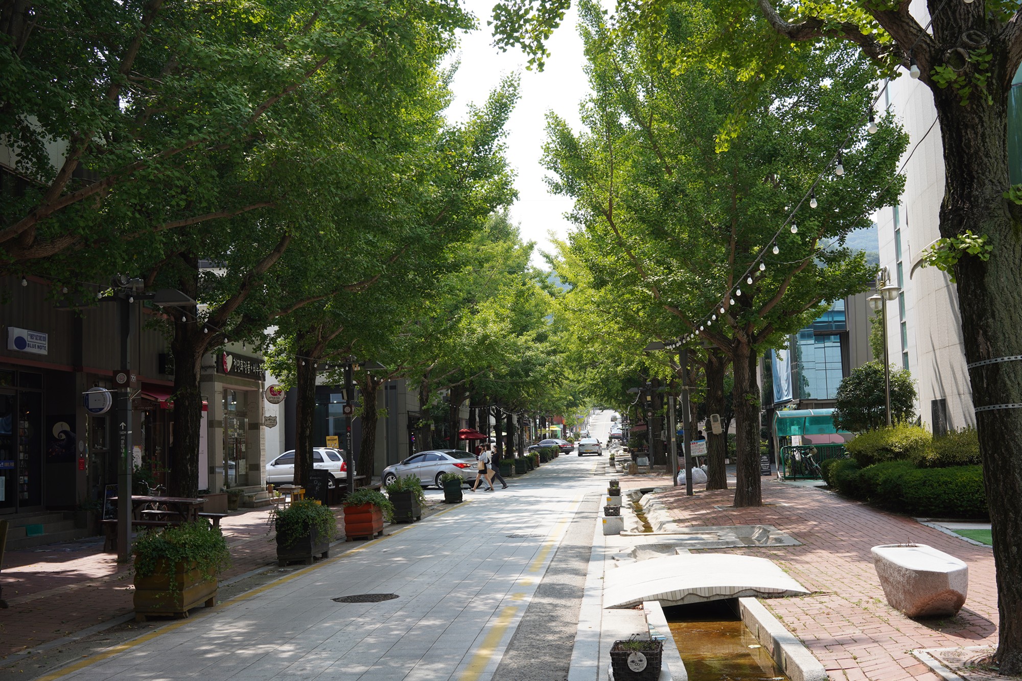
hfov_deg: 54.4
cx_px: 511
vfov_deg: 37.9
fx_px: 994
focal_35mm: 35
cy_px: 340
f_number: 9
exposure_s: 1/100
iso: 100
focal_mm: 35
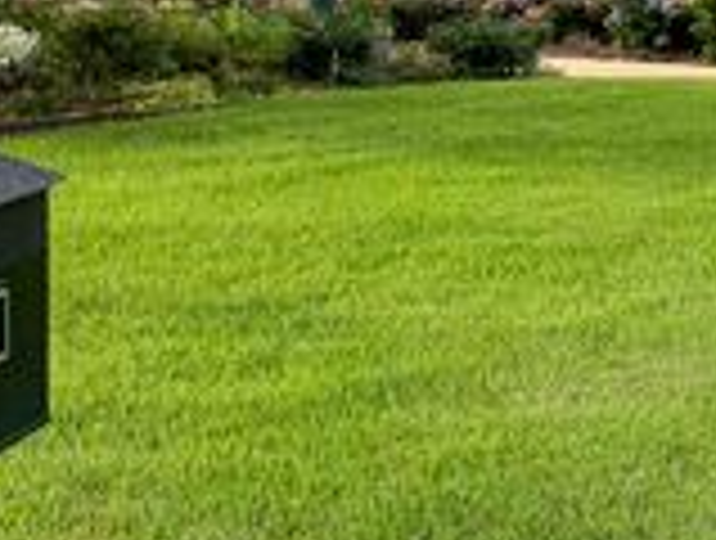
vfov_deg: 15.8
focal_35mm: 91
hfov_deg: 20.1
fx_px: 1887
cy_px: -65
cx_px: 874
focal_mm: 3
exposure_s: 1/122
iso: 20
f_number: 1.8
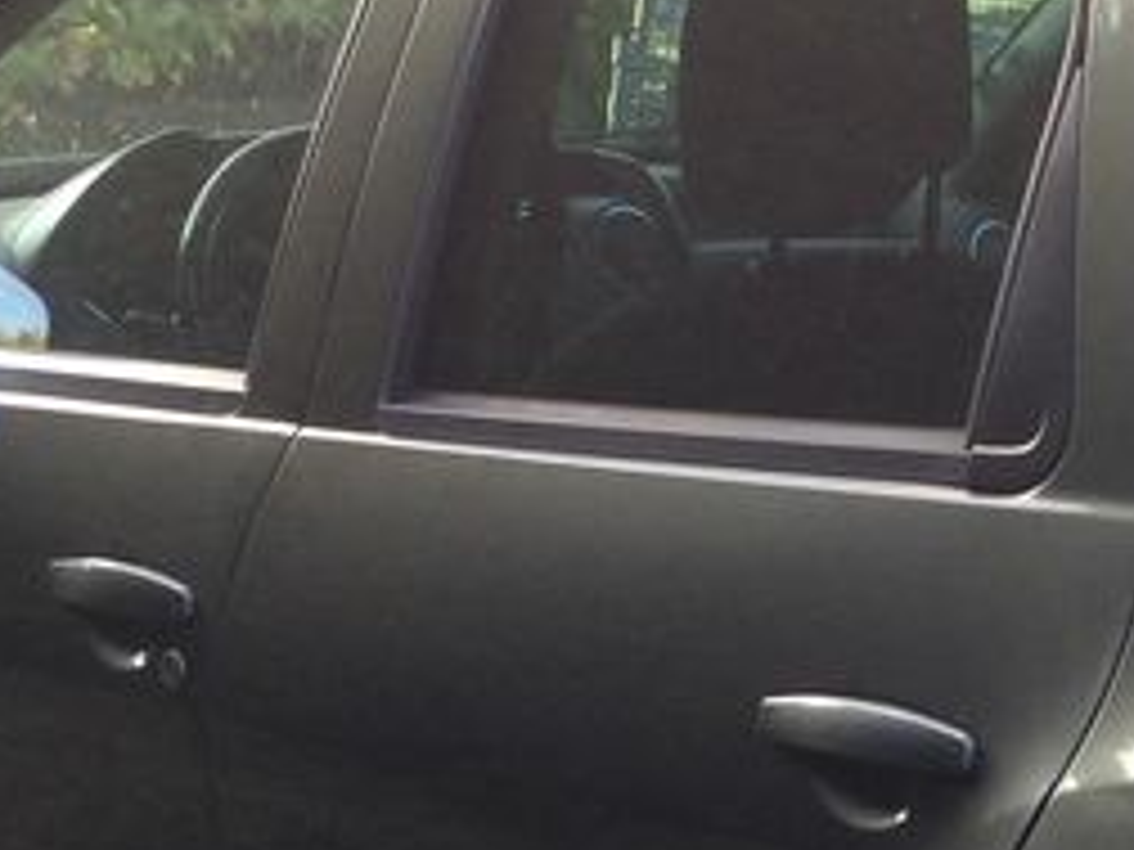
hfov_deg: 15.4
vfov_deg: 11.8
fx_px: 4029
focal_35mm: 123
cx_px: 1368
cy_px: 1016
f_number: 2.4
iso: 32
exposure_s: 1/50
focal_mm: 3.3
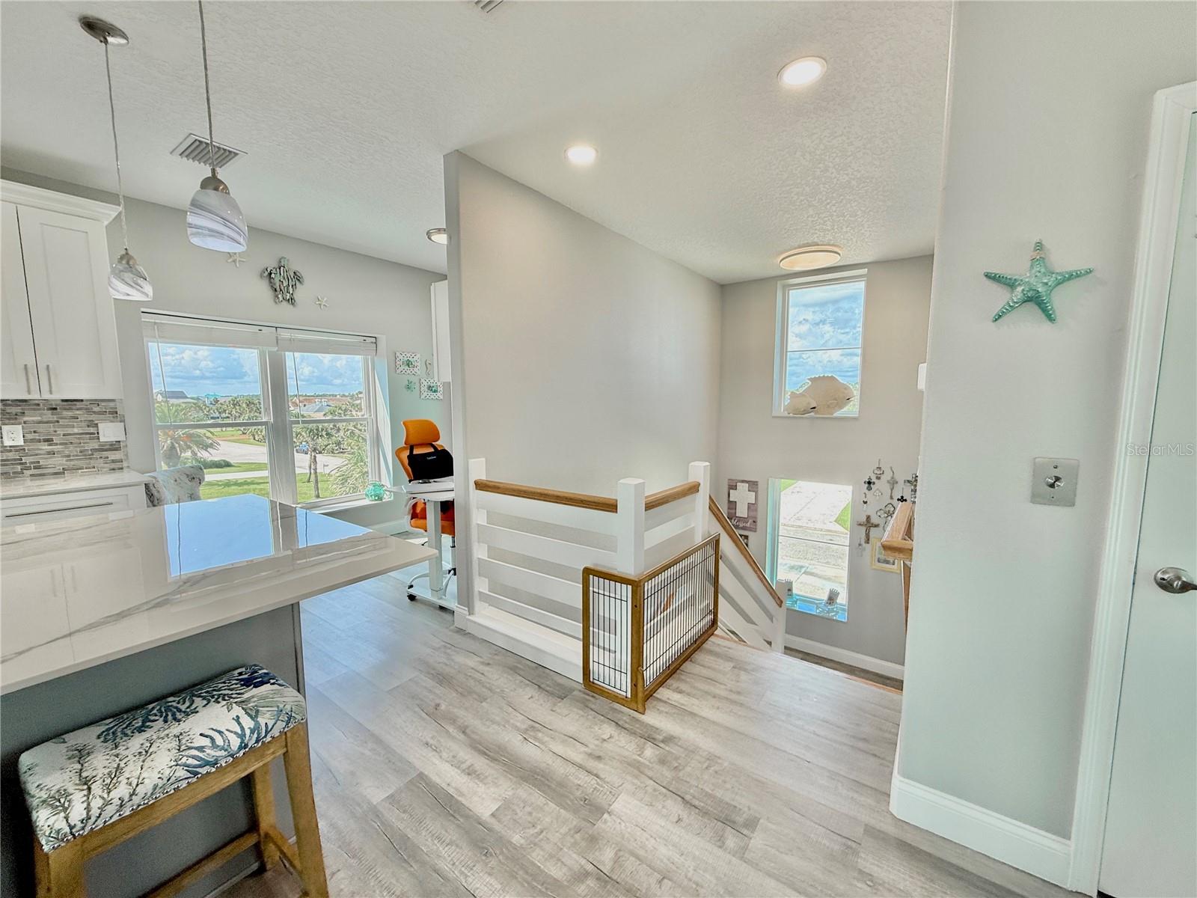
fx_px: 484
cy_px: 449
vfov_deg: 85.7
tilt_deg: -5.6
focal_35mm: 14
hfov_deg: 102.1
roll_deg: -1.0
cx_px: 598
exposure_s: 1/166
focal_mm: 2.22
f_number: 2.2
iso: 64
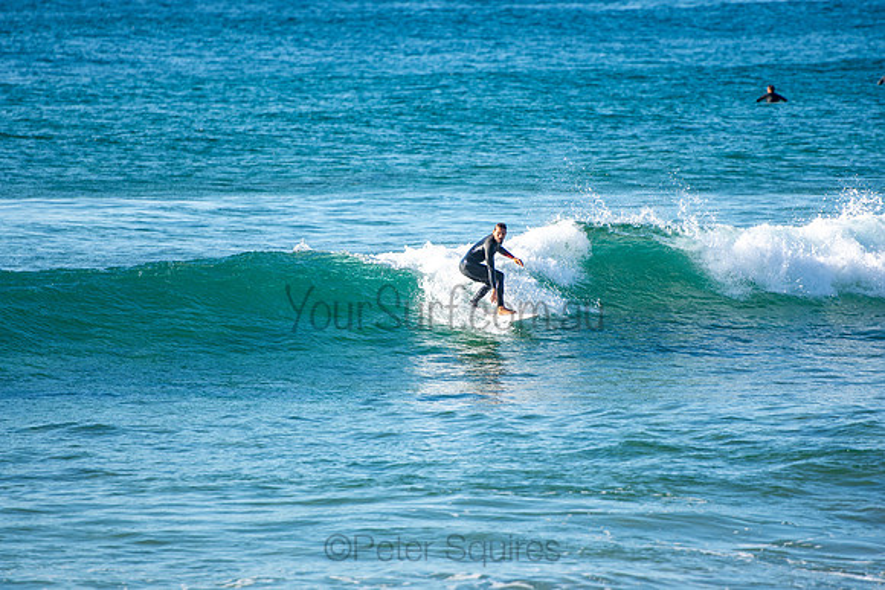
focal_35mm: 300
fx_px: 7376
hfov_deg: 6.9
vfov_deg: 4.6
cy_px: 295
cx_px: 442
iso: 110
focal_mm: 200
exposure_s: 1/1250
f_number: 2.8
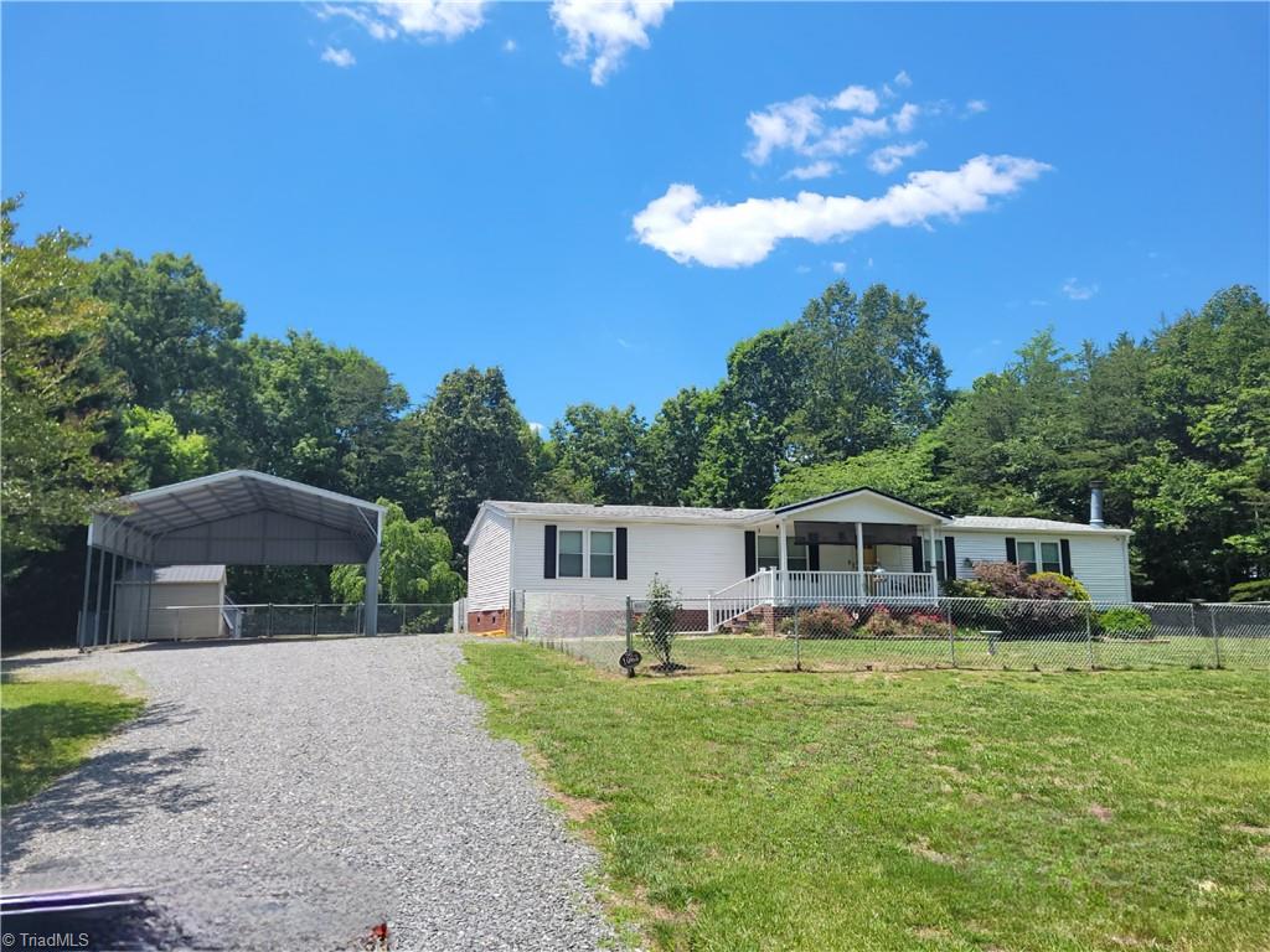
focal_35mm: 26
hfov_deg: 67.3
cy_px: 476
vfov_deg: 53.1
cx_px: 635
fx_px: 954
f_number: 1.8
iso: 40
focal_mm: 5.4
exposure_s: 1/2000
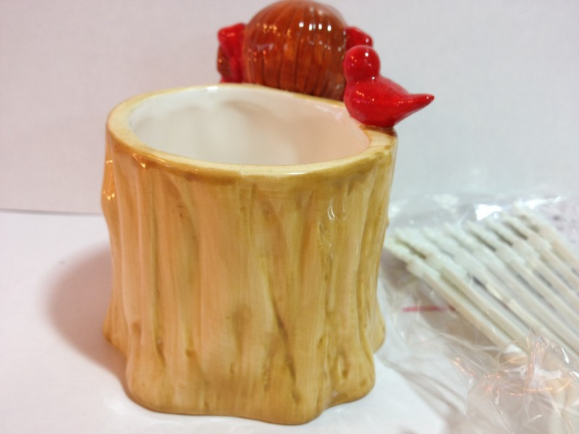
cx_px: 290
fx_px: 585
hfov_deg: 52.6
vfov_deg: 40.7
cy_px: 217
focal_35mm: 35
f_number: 2.4
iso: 64
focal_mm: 4.28
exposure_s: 1/20
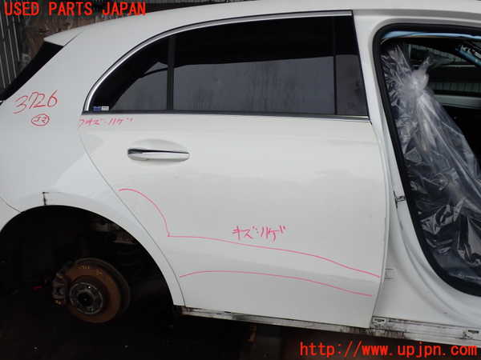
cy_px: 180
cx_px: 240
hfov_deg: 60.0
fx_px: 417
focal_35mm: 30
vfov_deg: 46.8
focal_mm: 5.4
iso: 100
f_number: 3.2
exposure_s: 1/250
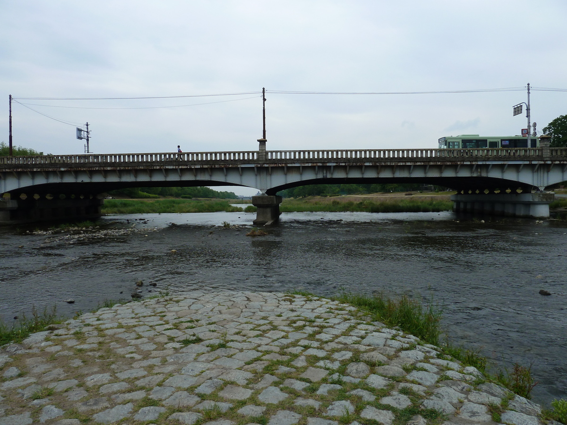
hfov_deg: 69.4
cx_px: 284
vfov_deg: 54.9
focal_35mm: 25
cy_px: 212
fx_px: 409
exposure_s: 1/500
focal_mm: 4.1
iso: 80
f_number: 4
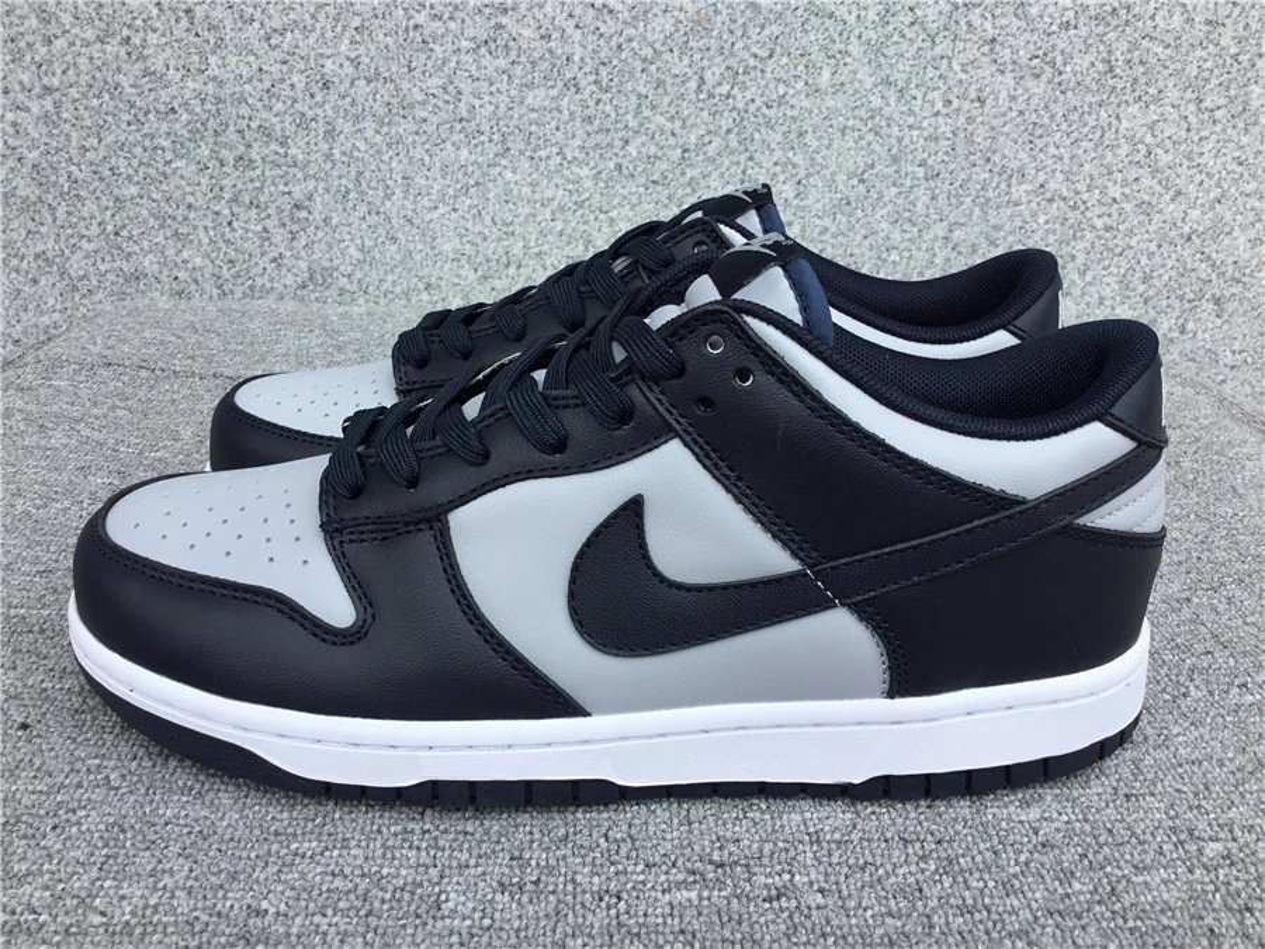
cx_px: 632
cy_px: 474
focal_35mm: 31
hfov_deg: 58.4
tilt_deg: -23.7
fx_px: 1133
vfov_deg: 45.4
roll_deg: -1.4
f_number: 2.4
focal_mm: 3.3
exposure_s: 1/488
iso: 25
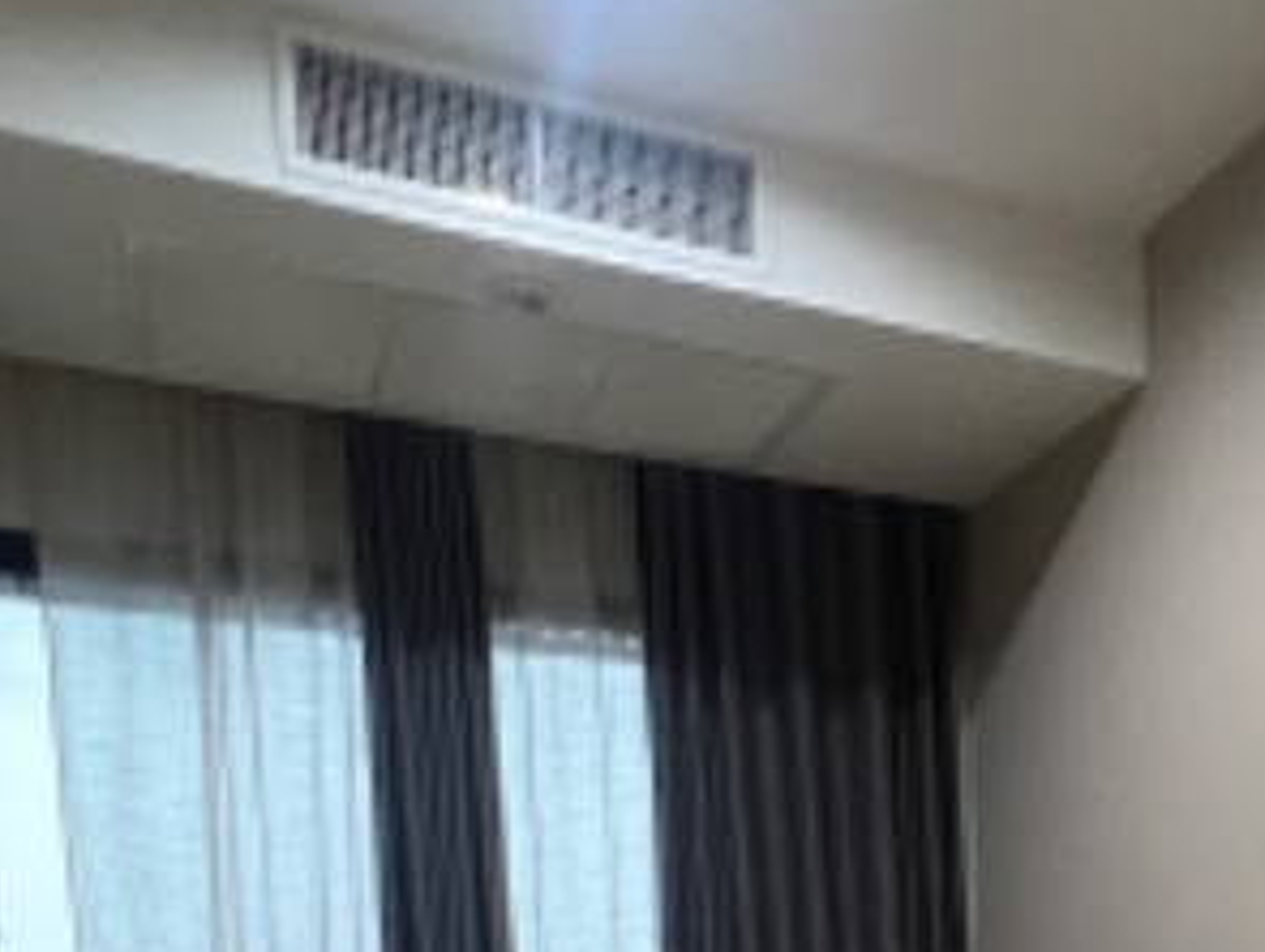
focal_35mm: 44
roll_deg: +1.1
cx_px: 1316
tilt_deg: -3.4
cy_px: 1175
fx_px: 1610
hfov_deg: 37.4
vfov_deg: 28.2
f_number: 1.8
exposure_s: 1/50
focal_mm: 1.57
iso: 500
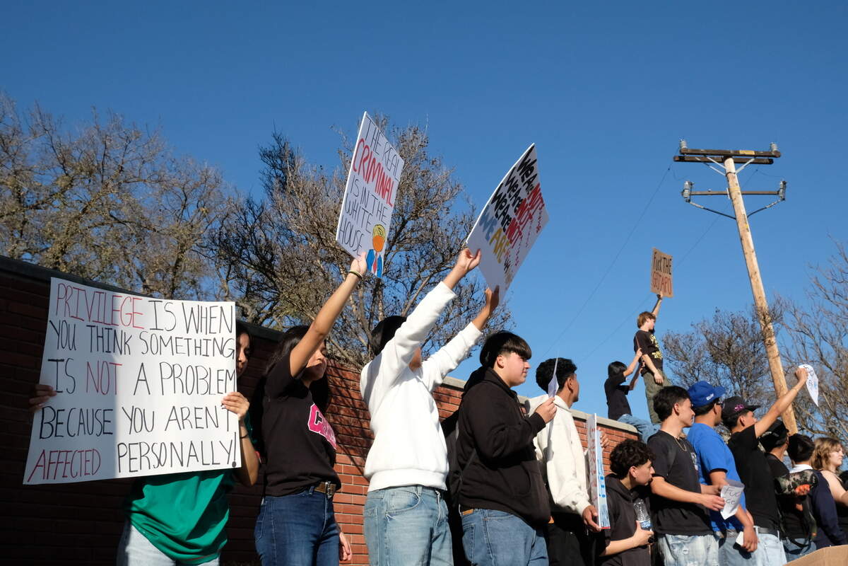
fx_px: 754
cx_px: 424
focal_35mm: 32
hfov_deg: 58.7
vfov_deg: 41.1
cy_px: 283
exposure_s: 1/1500
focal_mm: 21.4
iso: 1600
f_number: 13
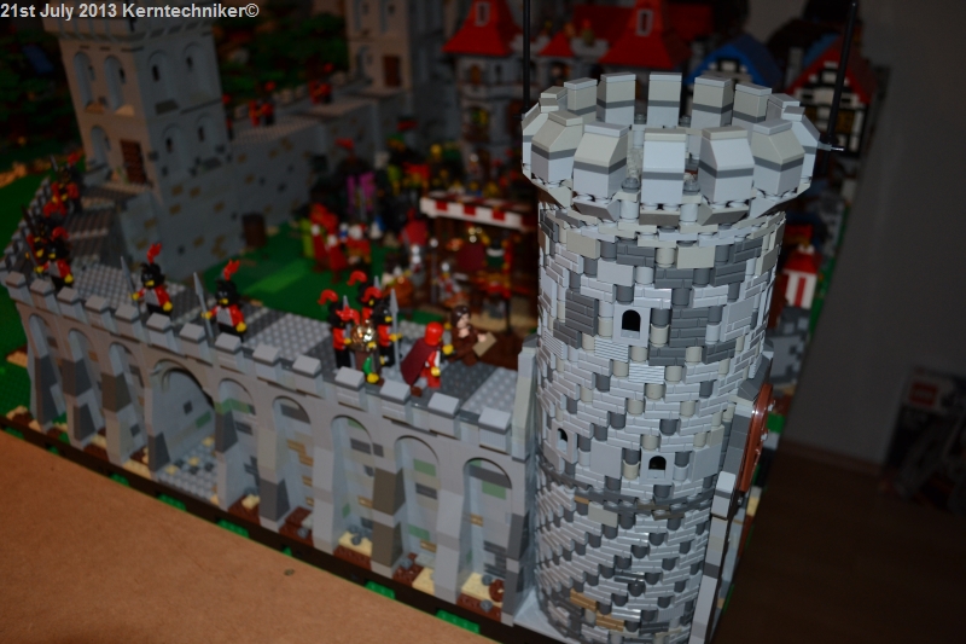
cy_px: 322
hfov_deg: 61.9
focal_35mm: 30
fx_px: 805
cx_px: 483
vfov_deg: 43.6
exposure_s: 1/60
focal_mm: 20
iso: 400
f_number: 3.8
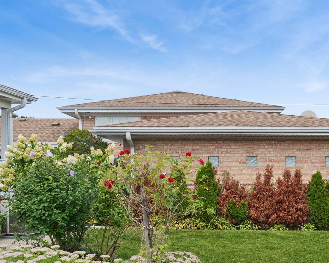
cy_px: 164
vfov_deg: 31.9
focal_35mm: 47
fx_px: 458
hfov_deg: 39.3
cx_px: 204
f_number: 8
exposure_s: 1/400
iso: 400
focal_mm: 31
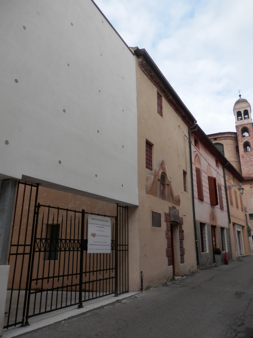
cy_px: 169
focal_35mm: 25
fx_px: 244
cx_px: 126
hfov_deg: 54.9
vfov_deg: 69.4
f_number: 3
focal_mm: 4.5
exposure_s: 1/400
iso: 80
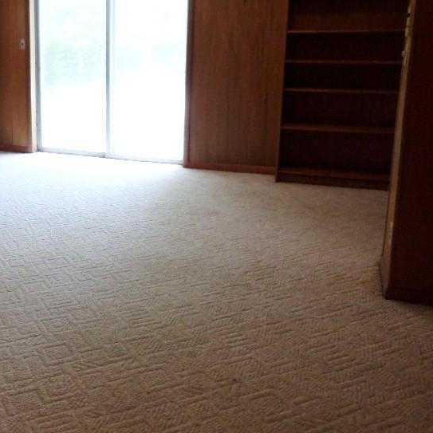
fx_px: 566
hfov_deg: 40.2
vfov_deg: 41.4
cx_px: 89
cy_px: 152
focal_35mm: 40
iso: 240
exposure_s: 1/20
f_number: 3.1
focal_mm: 4.3
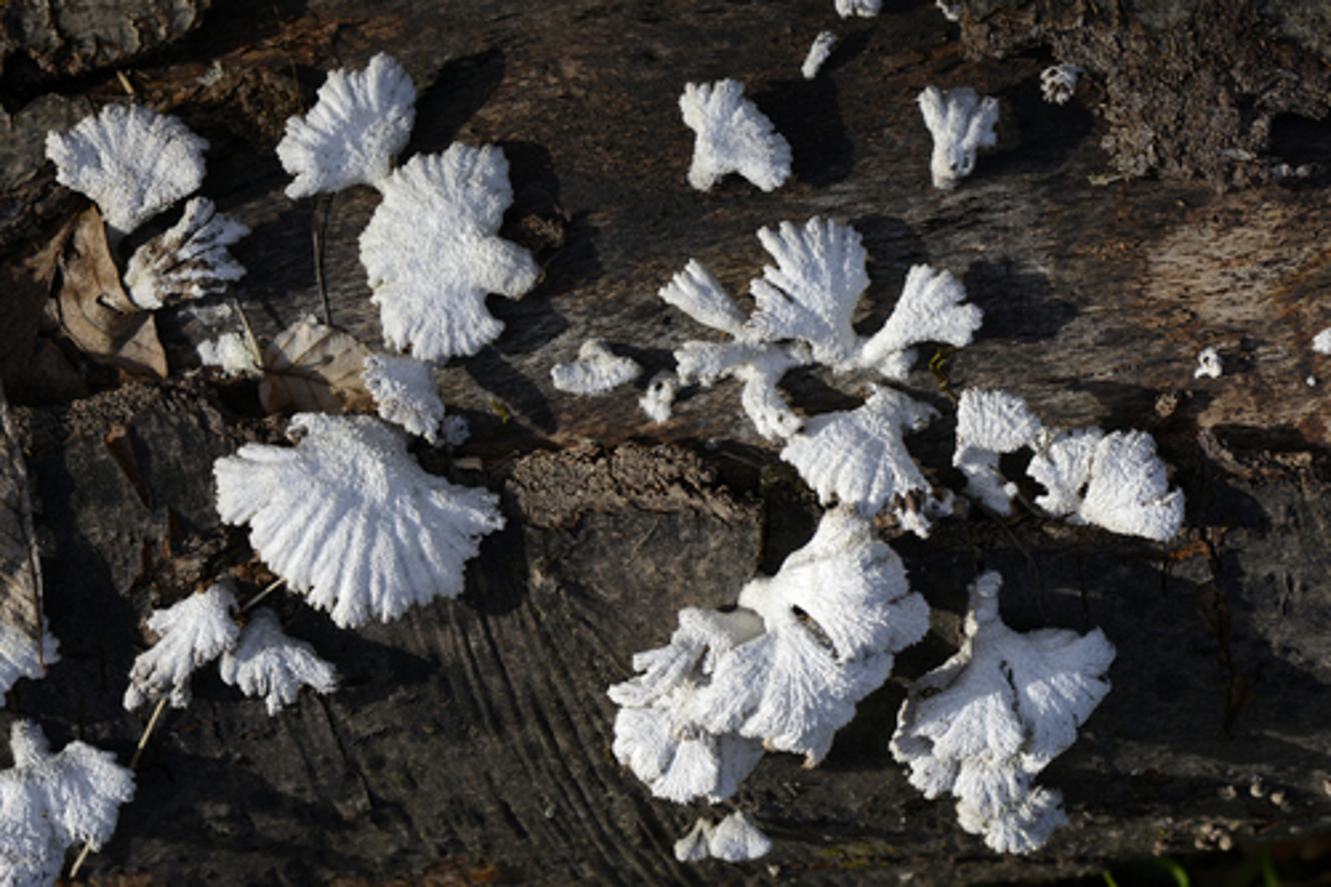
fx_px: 3881
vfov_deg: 13.0
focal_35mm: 105
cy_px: 444
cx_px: 666
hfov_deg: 19.5
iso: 500
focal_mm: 105
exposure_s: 1/640
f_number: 13
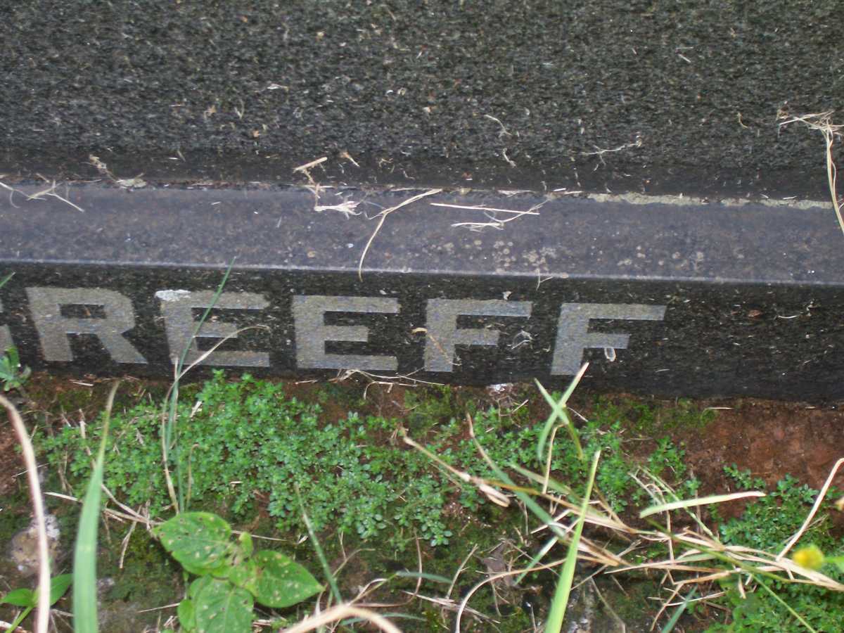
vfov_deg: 18.0
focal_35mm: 82
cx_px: 422
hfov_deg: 23.8
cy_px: 316
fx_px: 1999
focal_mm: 13.5
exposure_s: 1/83.9
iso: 80
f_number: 4
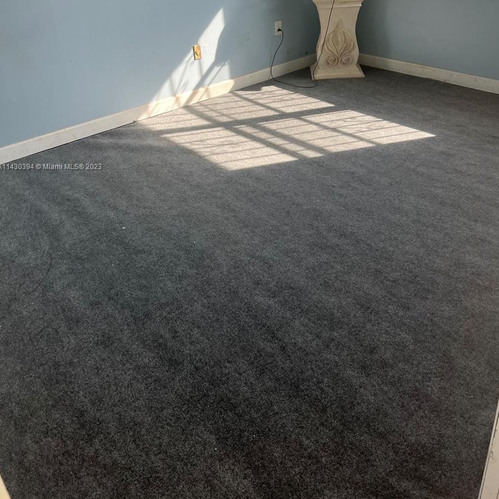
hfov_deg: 51.1
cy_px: 167
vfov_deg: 50.2
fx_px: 522
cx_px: 256
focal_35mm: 32
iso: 50
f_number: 1.5
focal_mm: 5.7
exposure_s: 1/389
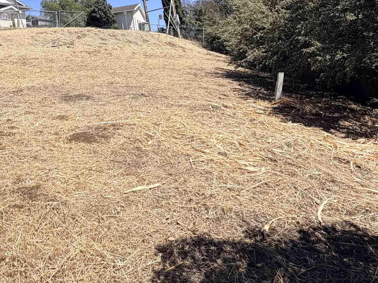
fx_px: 382
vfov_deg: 38.5
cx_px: 125
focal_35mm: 35
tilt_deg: +5.0
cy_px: 41
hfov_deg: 51.6
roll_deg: +6.6
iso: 20
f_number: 2.2
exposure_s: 1/770
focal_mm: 2.22
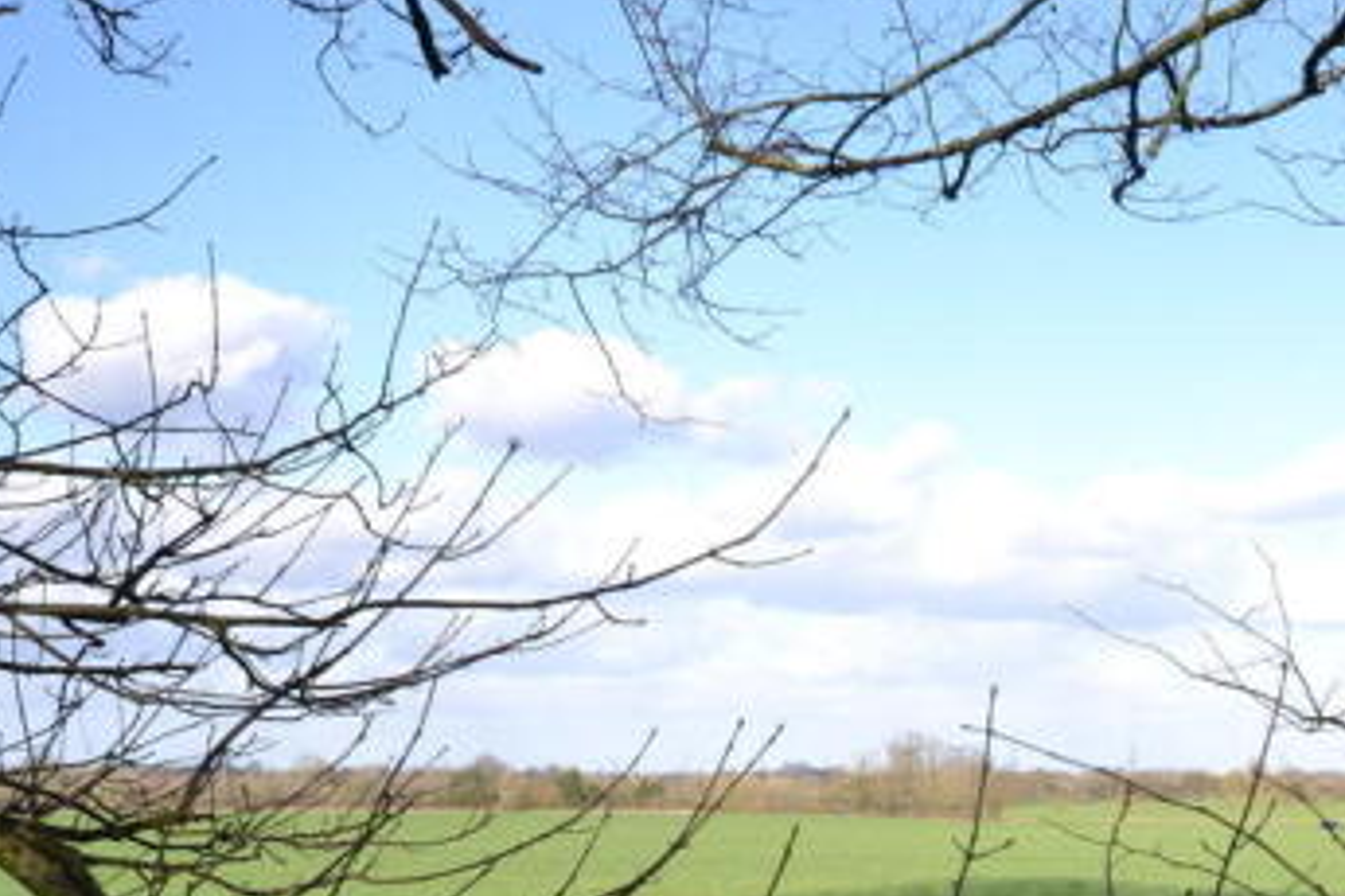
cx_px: 1129
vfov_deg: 23.1
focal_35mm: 57
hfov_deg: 33.7
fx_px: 2129
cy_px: 828
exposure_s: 1/160
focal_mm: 20
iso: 100
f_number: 6.3
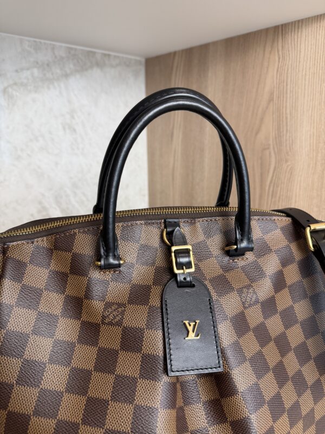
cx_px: 162
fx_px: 300
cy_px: 217
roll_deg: +0.1
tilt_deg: -14.6
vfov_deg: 71.6
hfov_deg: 56.8
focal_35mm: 24
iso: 160
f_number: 1.78
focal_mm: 6.76
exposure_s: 1/120
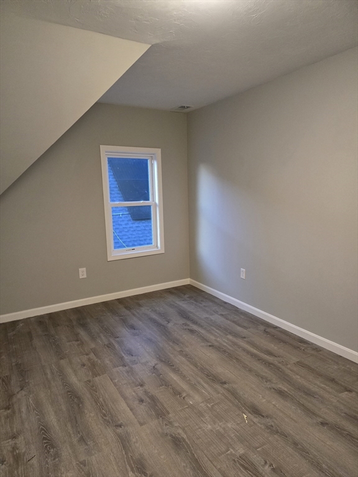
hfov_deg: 58.9
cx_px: 179
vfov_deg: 73.9
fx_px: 317
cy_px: 238
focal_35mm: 23
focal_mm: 6.3
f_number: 1.7
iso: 640
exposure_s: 1/60
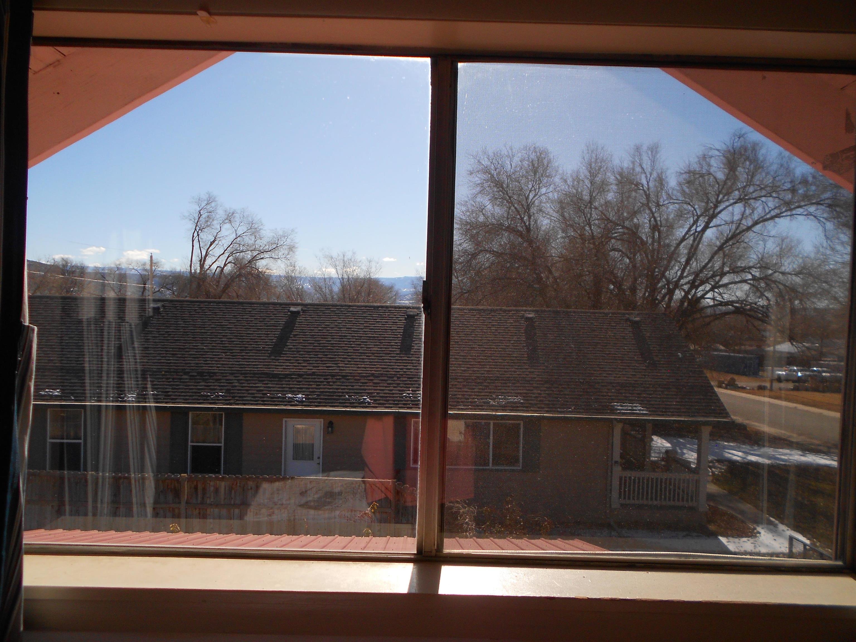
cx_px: 428
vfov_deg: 53.1
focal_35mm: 26
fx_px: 643
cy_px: 321
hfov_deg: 67.3
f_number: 3.2
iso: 80
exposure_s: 1/1500
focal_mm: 4.6
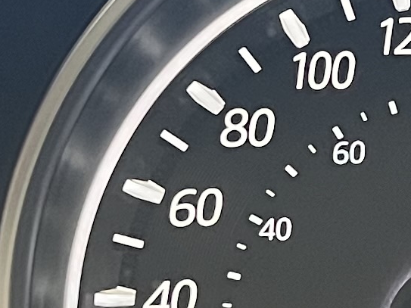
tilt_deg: -26.6
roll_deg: -0.2
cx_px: 362
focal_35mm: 193
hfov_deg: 10.2
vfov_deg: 7.7
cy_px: 189
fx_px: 2291
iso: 500
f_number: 1.5
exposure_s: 1/48
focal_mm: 5.7
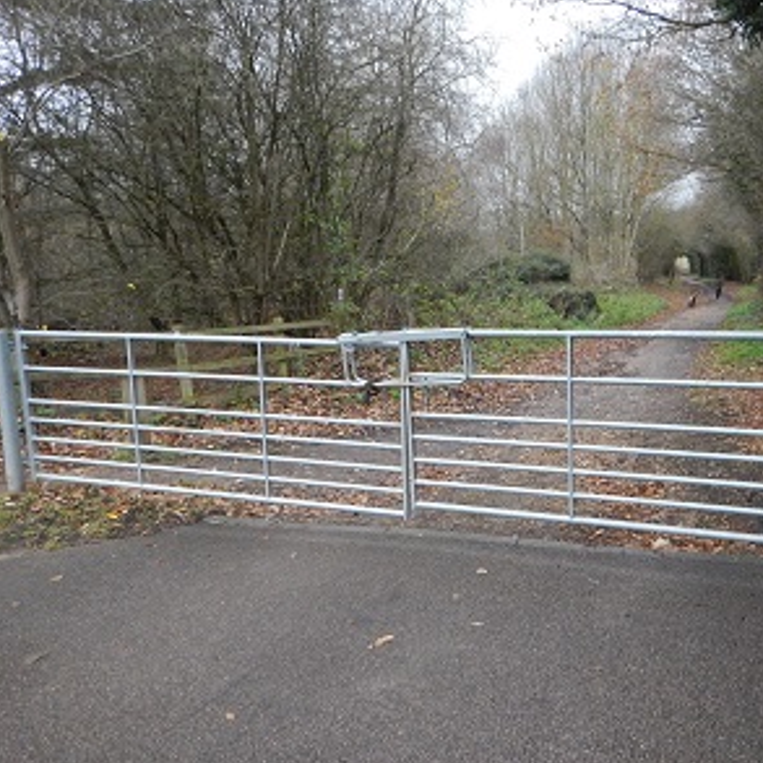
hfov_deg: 55.2
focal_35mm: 29
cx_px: 456
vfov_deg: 55.6
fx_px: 723
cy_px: 378
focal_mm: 4.3
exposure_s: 1/640
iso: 800
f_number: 2.8
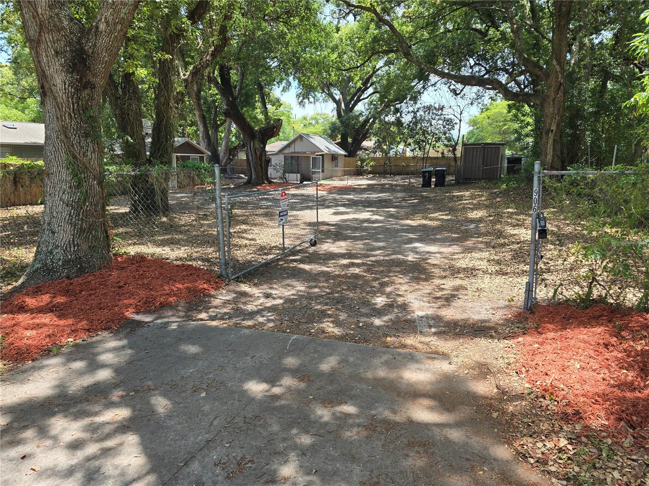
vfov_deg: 58.9
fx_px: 431
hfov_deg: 73.9
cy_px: 243
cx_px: 324
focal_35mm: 23
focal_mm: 6.3
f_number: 1.7
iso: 16
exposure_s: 1/180
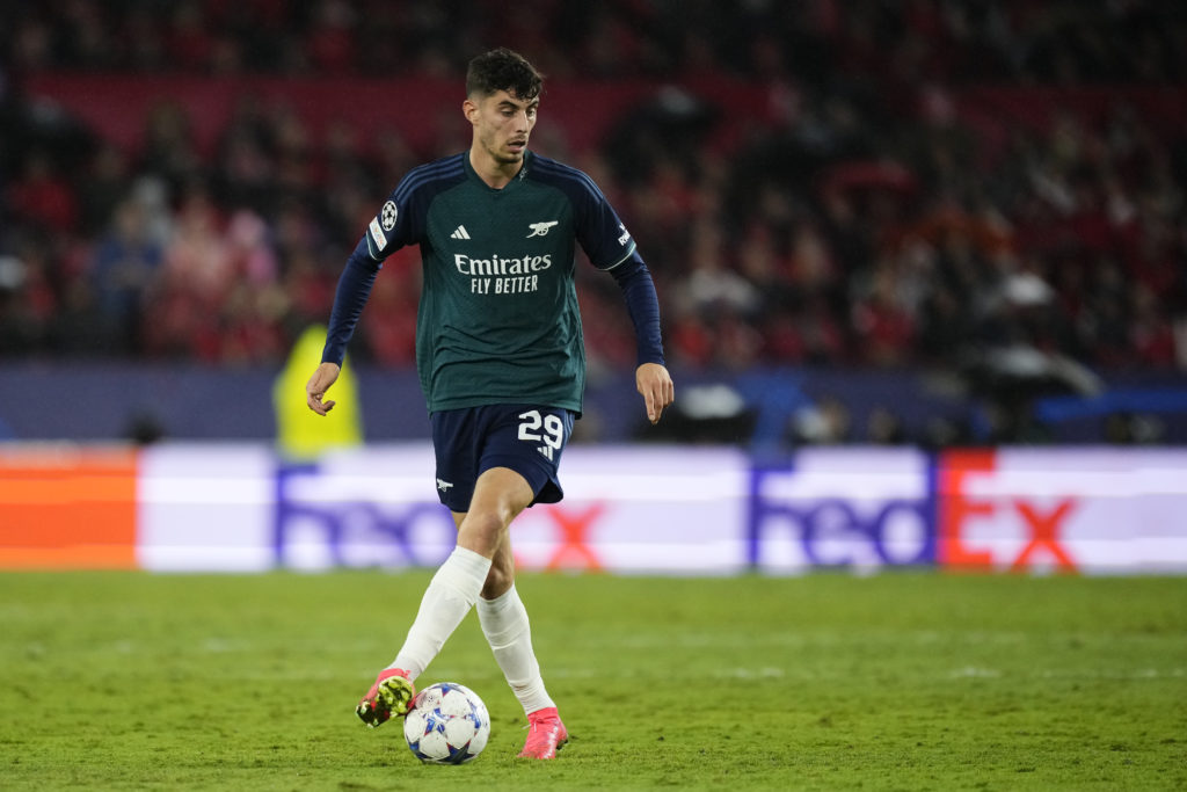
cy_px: 396
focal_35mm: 400
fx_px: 13190
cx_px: 594
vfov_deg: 3.4
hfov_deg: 5.2
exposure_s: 1/1600
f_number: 2.8
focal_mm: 400
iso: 2500
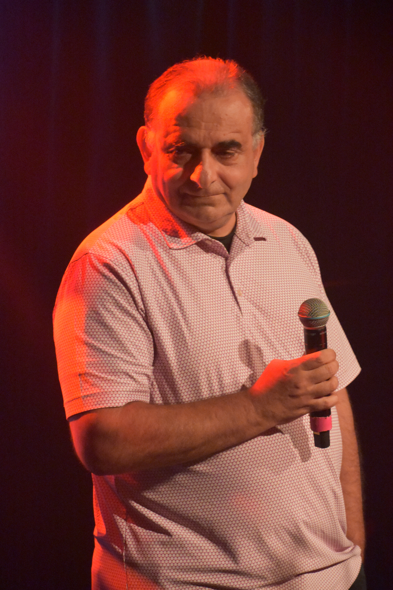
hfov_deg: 7.5
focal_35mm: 183
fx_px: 2996
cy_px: 295
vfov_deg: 11.2
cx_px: 196
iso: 9000
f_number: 5.6
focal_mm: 122
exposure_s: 1/60
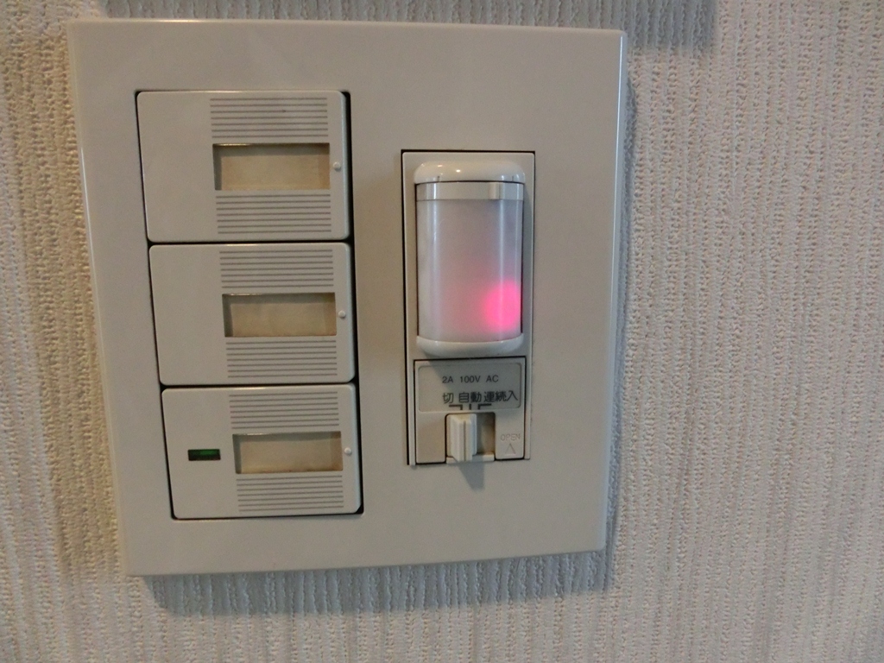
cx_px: 442
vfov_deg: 56.8
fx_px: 613
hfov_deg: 71.6
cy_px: 332
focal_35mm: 24
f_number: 3
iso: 800
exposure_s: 1/60
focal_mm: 4.24
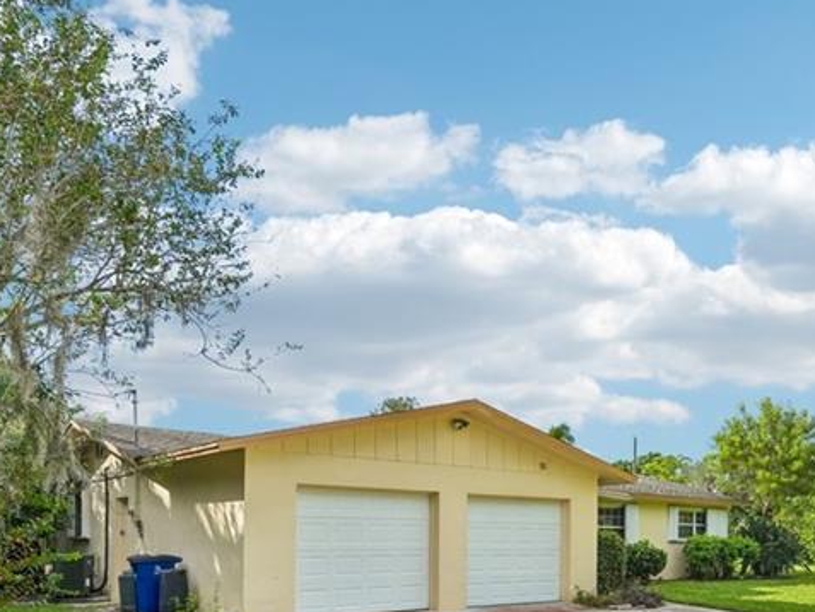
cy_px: 527
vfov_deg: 39.4
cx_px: 525
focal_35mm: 34
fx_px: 801
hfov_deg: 53.1
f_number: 8
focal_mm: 16.5
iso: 400
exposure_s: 1/1000
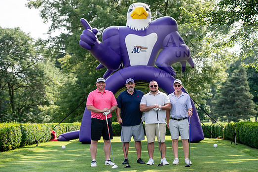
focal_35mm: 91
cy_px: 85
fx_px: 652
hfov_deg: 22.4
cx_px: 132
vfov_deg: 15.0
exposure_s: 1/640
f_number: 3.5
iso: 125
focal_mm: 82
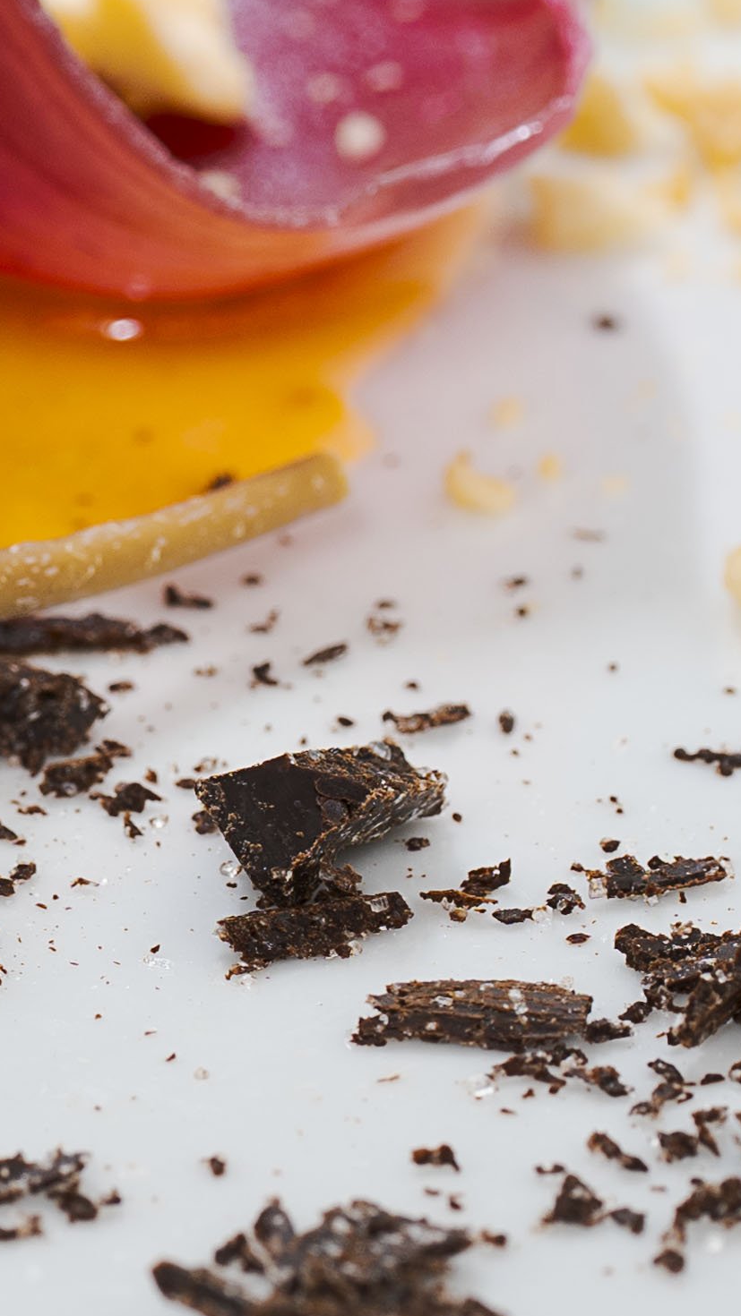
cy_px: 445
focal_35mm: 674
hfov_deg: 1.8
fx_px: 23540
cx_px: -1306
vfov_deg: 3.2
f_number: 6.3
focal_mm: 135
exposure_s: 1
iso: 100
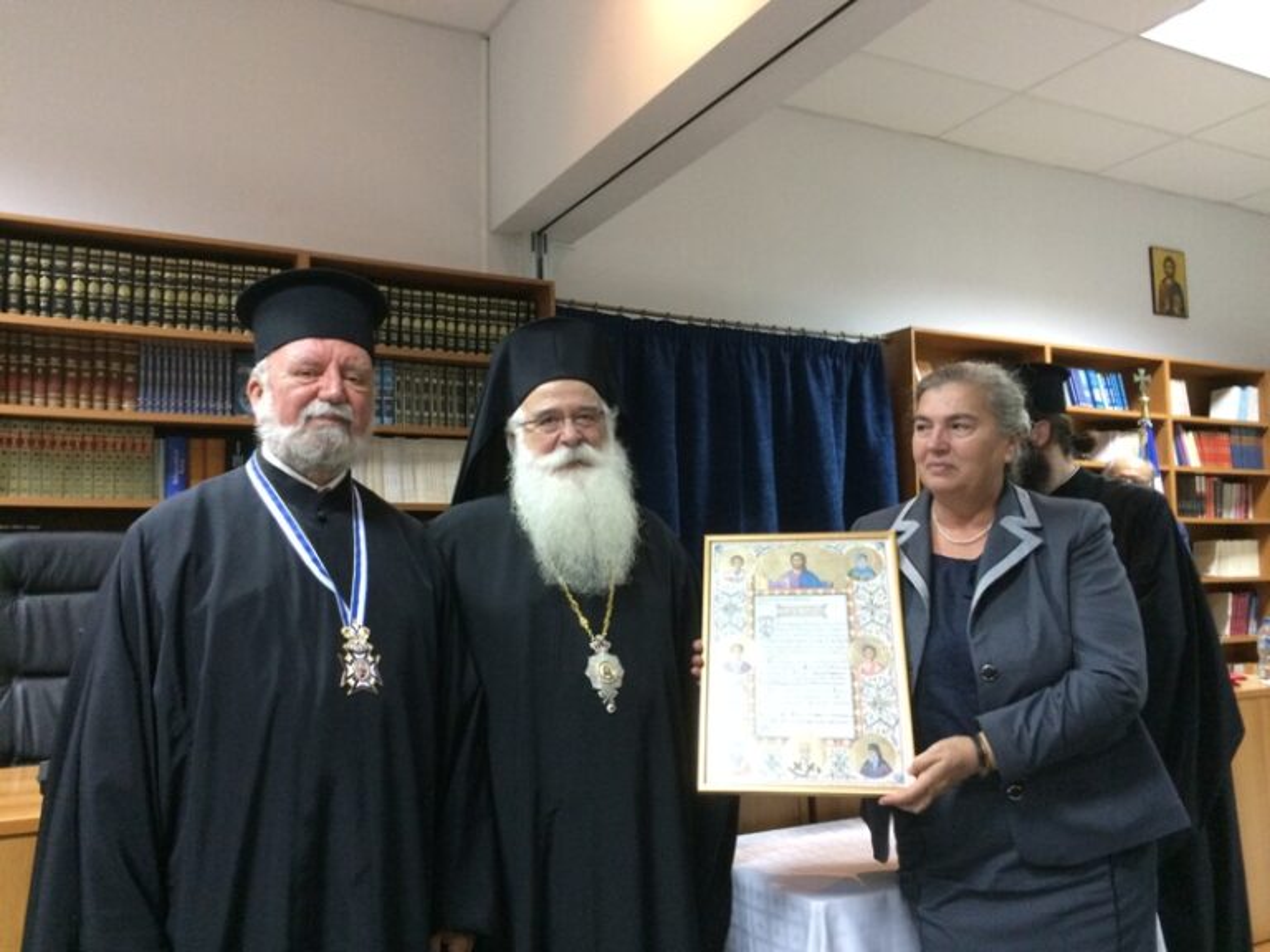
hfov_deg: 61.7
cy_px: 476
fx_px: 1064
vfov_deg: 48.2
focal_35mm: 29
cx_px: 635
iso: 250
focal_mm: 4.15
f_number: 2.2
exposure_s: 1/20
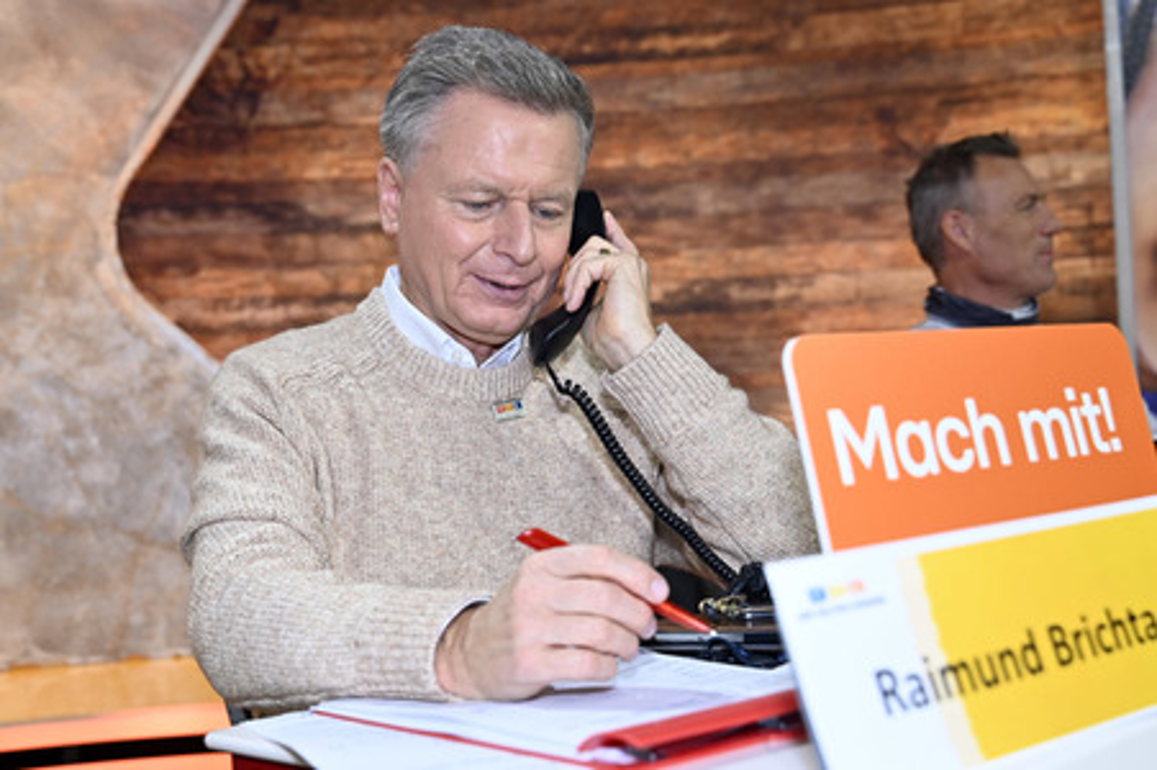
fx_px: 1220
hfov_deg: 50.7
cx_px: 578
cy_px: 385
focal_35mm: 38
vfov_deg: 35.0
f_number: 4
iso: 1000
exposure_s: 1/200
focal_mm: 38
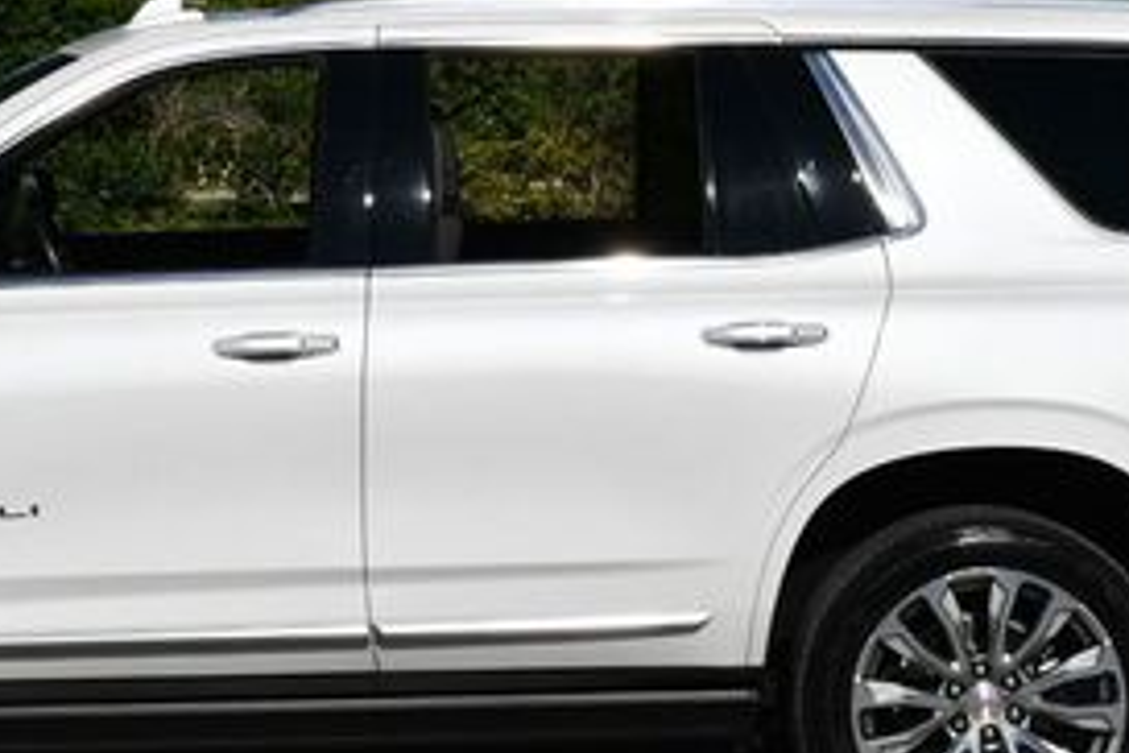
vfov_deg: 11.2
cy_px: 182
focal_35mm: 122
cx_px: 331
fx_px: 3826
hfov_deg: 16.7
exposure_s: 1/400
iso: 100
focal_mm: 26
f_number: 10
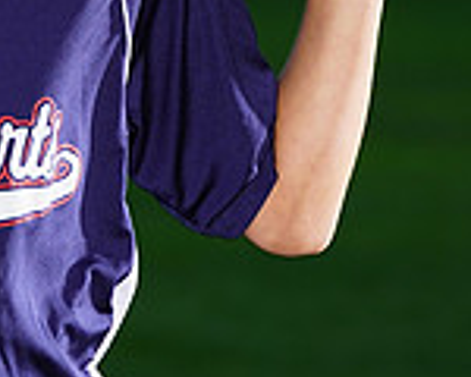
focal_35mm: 673
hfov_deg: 2.9
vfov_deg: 2.3
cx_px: -85
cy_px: -159
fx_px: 9381
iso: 320
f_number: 7.1
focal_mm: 185
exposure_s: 1/160
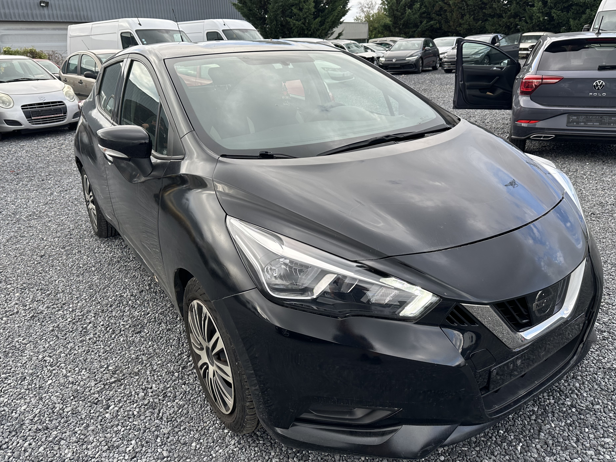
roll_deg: -0.4
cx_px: 320
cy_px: 218
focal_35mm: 26
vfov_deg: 53.0
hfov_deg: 67.3
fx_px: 463
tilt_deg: -17.0
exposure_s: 1/829
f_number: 1.78
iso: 80
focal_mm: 6.86
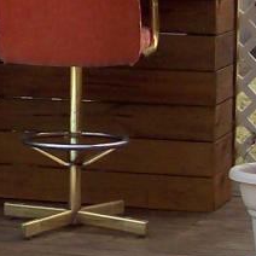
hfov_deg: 8.8
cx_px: -161
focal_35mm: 192
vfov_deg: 9.1
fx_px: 1606
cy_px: 75
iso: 80
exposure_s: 1/418
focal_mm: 6
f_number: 2.7
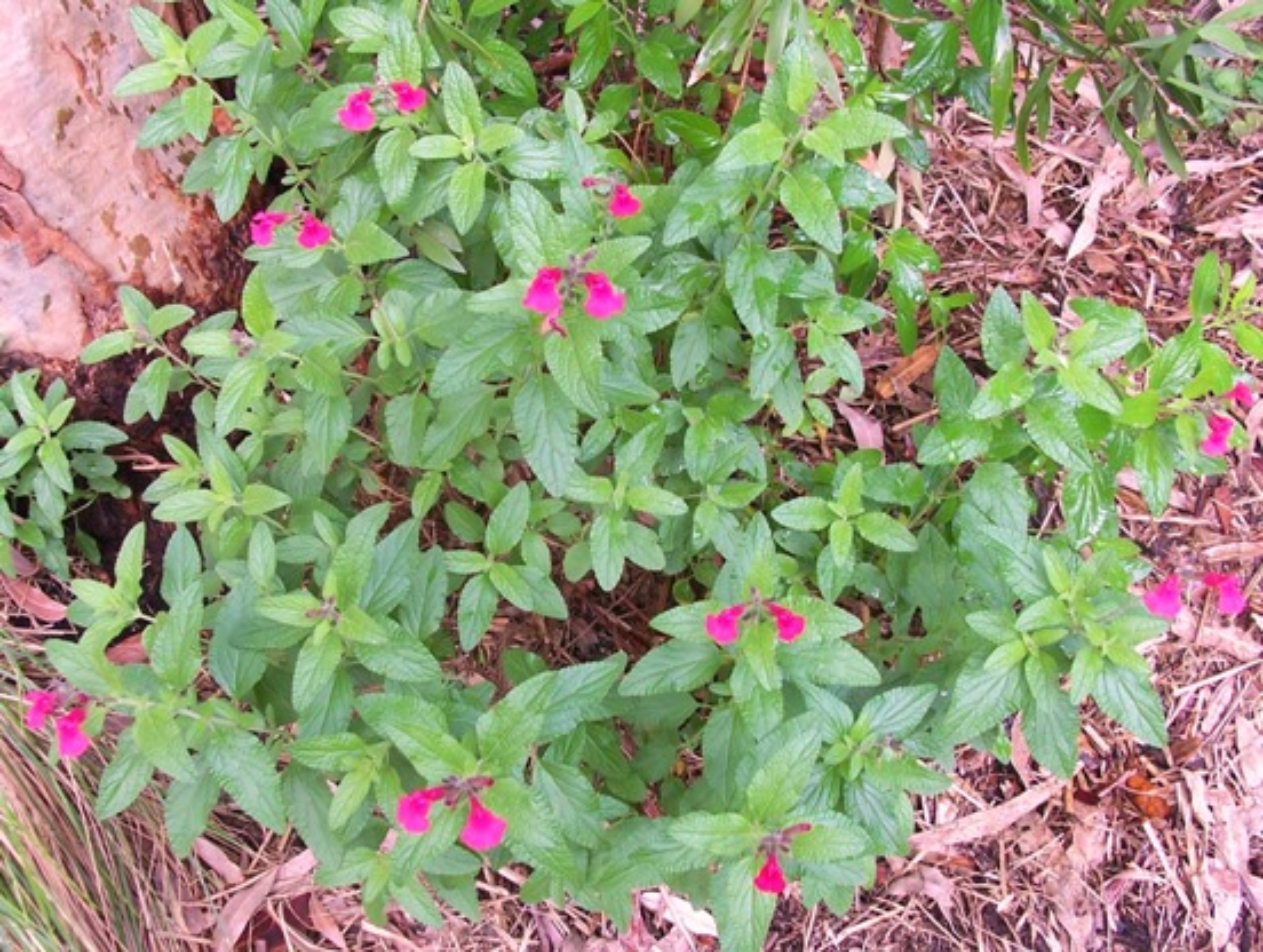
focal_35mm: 35
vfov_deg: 40.8
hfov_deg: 52.5
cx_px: 632
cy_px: 476
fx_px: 1279
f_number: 2.8
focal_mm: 6
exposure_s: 1/30
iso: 80
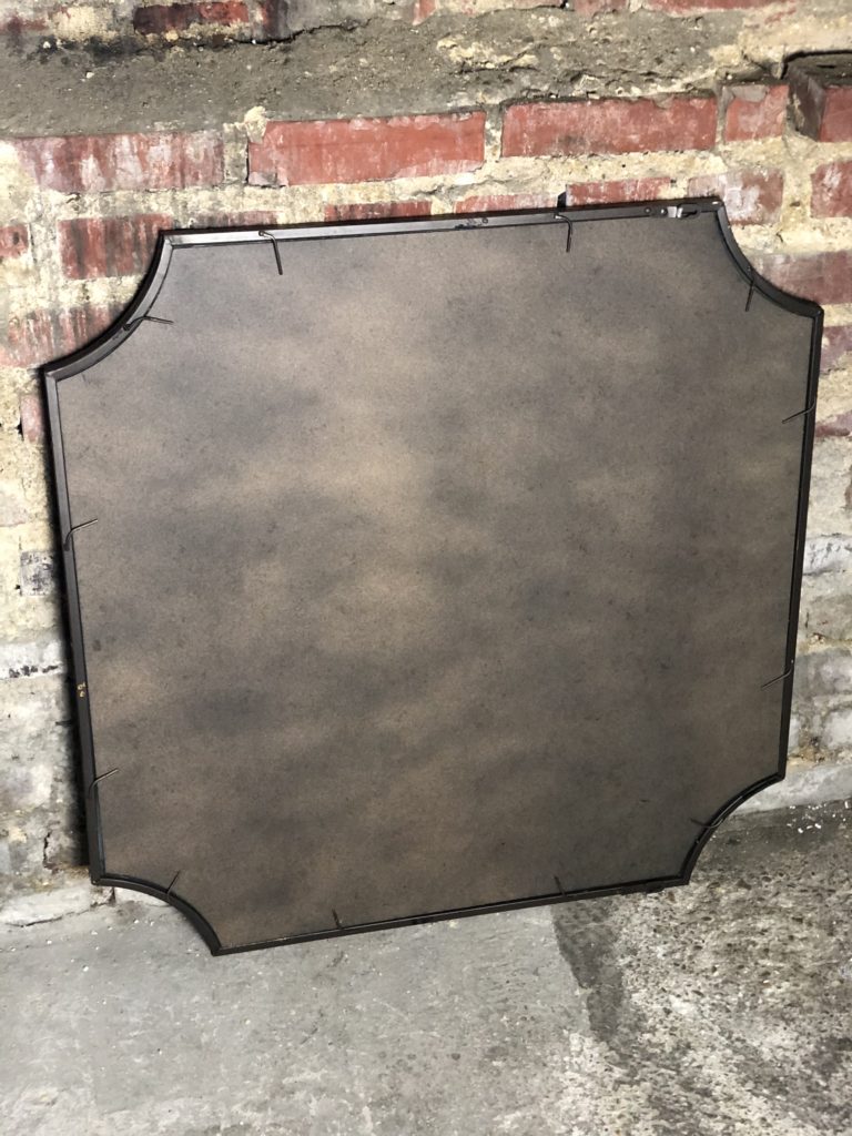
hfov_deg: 28.0
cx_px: 426
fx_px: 1706
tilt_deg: -27.9
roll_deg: +0.0
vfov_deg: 36.8
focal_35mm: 52
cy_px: 568
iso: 160
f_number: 2.4
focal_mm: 6
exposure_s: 1/17
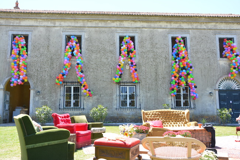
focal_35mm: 33
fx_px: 220
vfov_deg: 39.9
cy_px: 80
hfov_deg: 57.2
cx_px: 120
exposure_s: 1/60
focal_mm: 22
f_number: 8
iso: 160
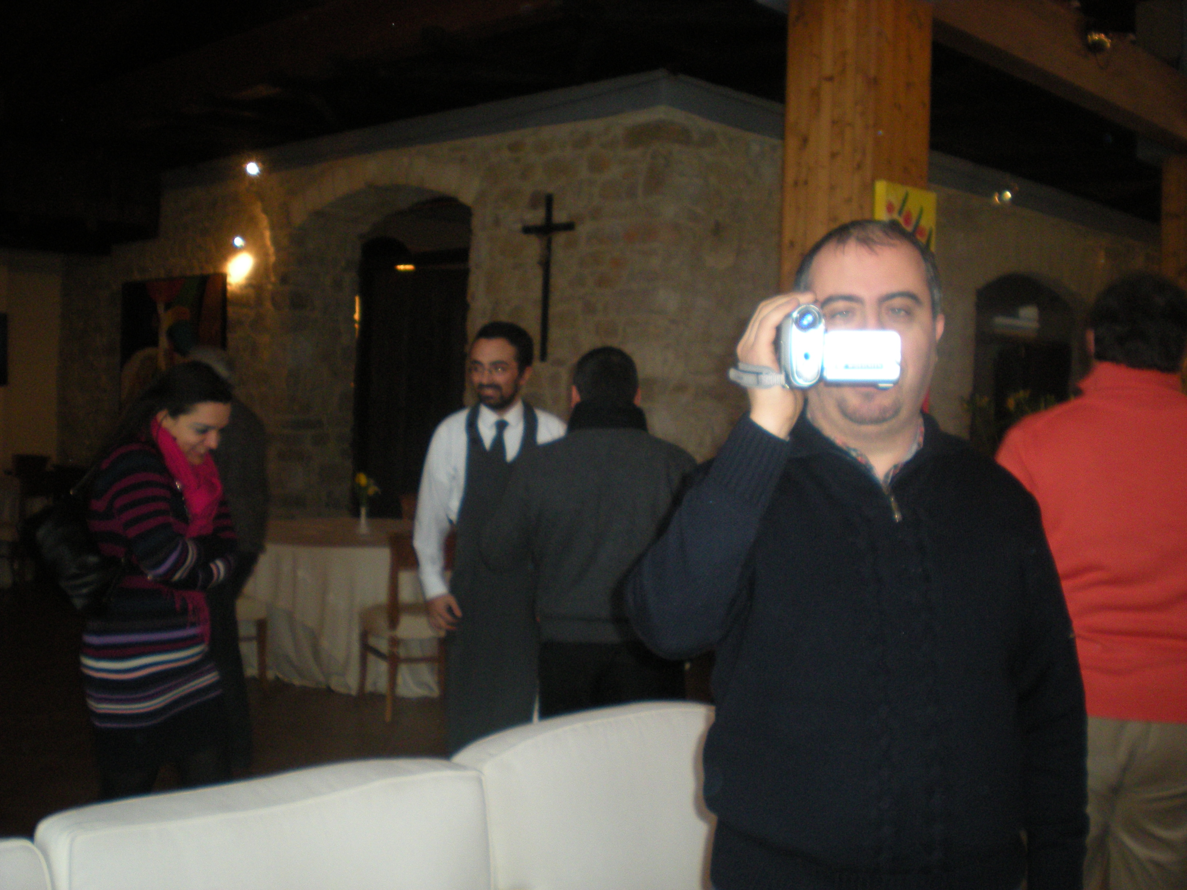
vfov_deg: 37.7
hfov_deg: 49.0
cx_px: 594
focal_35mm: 38
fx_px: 1303
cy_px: 445
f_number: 3.1
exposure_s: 1/60
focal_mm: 6.3
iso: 244
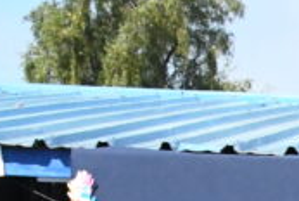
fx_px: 1622
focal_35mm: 195
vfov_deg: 6.7
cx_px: 776
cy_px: 465
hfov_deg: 9.2
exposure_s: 1/8000
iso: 8000
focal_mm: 22
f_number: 10
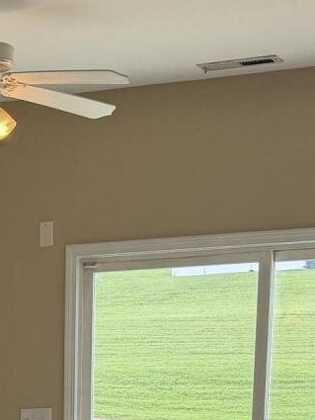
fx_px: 1370
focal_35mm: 113
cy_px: 647
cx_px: -102
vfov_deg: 15.9
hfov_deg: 12.7
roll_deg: +1.1
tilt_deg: -10.8
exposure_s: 1/379
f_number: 1.78
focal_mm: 6.76
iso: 80
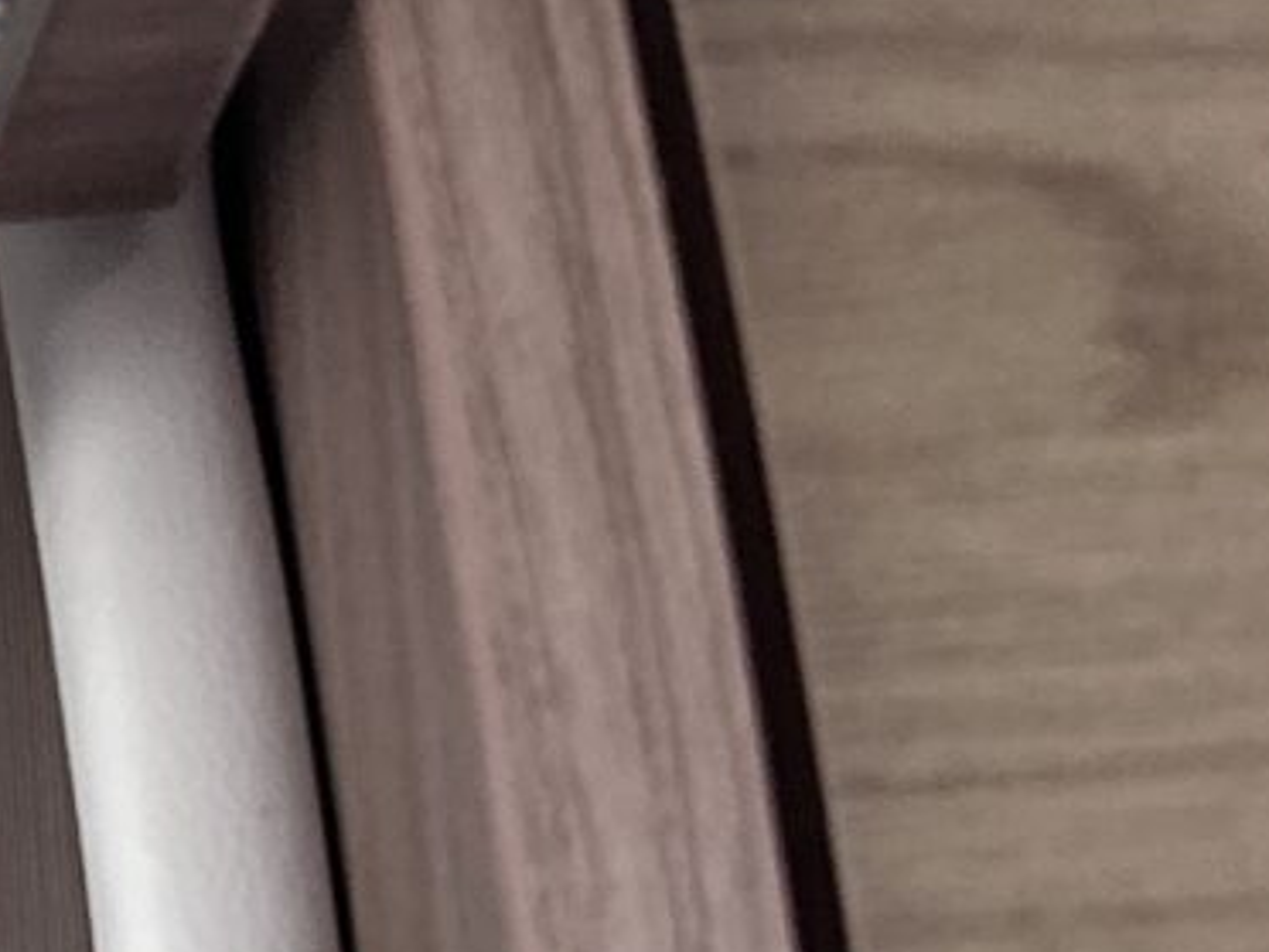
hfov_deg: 11.6
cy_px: 2037
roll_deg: -1.0
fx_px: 4839
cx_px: -2009
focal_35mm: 132
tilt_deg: +7.7
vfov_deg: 10.2
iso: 160
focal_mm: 6.86
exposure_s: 1/121
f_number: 1.78
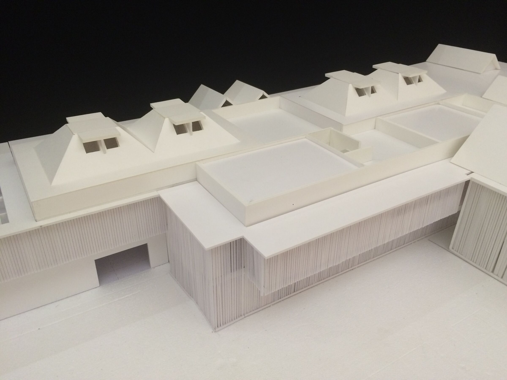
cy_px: 190
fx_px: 425
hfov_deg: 61.7
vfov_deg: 48.2
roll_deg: -1.3
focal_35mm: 29
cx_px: 254
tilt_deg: -28.7
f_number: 2.2
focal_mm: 4.15
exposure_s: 1/33
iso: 200
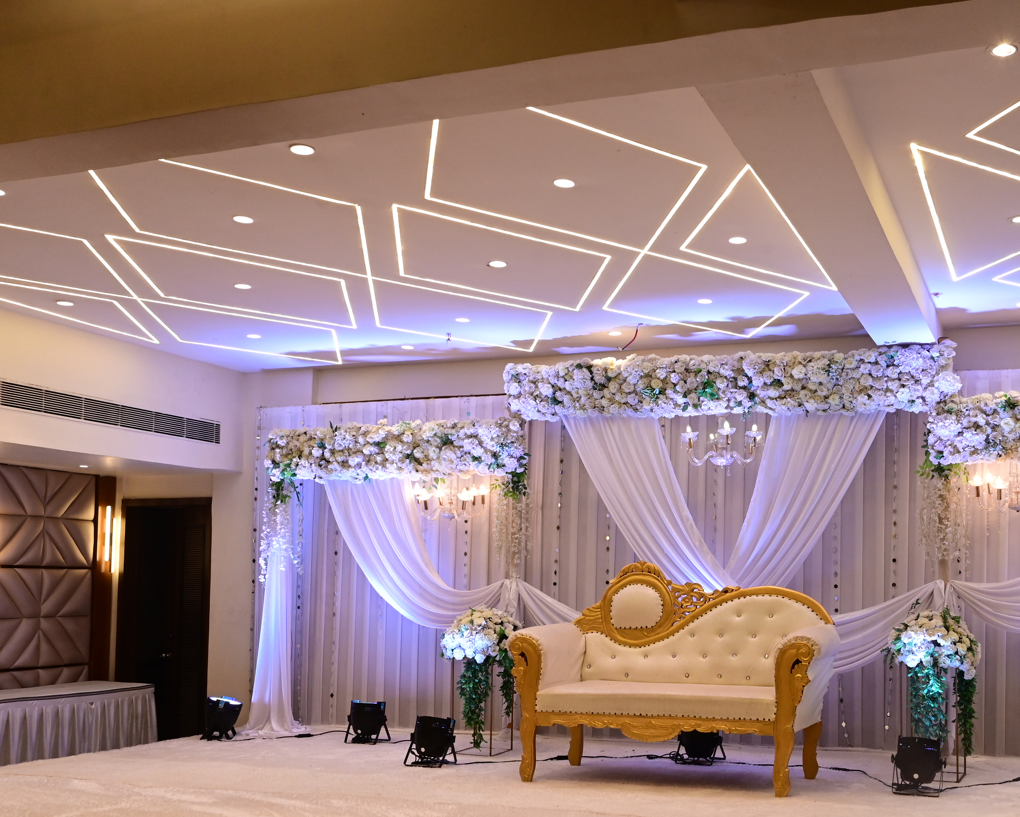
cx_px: 713
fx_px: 1117
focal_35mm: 37
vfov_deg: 39.8
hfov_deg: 47.9
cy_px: 523
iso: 1600
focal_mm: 24
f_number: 10
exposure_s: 1/160
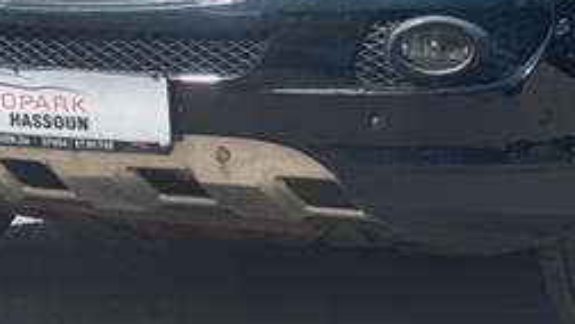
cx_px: 502
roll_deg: -0.3
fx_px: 4057
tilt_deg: -5.2
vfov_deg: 4.6
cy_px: -80
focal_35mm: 266
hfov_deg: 8.1
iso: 32
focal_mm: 9
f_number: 2.8
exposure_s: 1/415
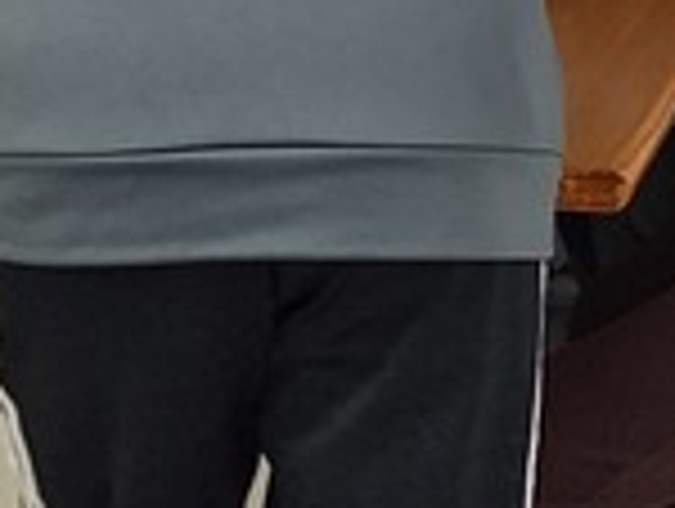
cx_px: 562
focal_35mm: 157
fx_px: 3066
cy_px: 198
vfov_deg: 9.5
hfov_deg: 12.5
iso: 100
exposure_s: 1/40
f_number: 1.8
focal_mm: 5.54
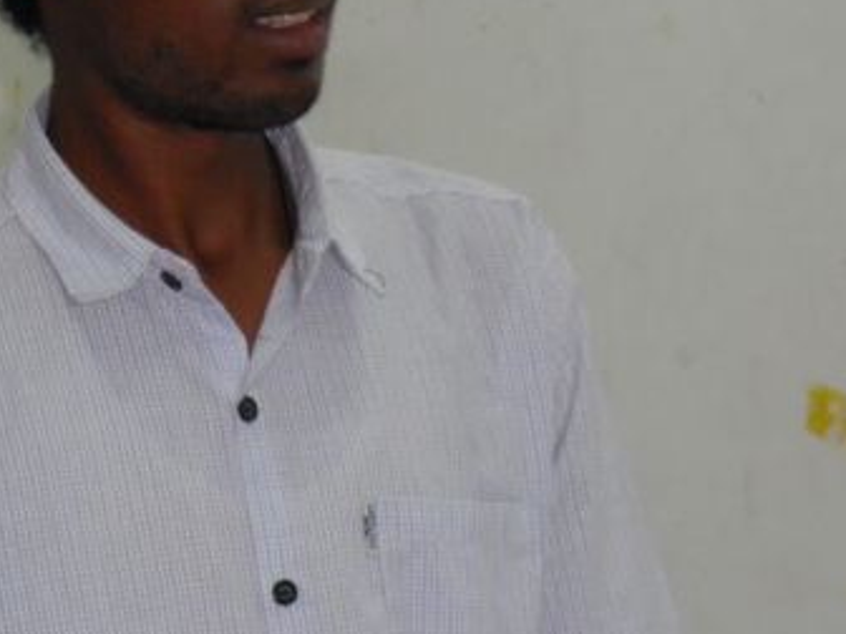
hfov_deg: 9.2
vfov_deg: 6.9
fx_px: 5255
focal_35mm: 215
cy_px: 128
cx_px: 305
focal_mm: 20.4
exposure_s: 1/60
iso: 560
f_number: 5.1
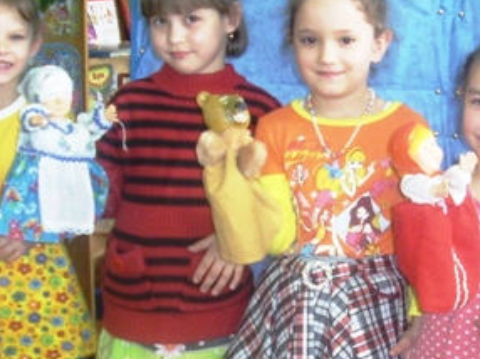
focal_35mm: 70
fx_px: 970
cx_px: 315
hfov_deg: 27.7
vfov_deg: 20.9
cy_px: 228
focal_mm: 5.8
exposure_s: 1/30
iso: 141
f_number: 2.9
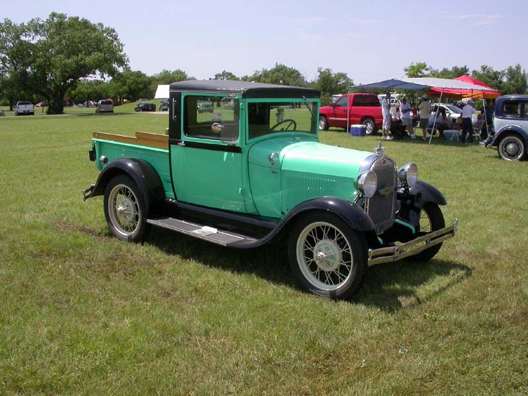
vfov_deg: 37.7
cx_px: 264
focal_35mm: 38
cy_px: 198
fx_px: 580
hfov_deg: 49.0
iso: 100
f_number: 7.5
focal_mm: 7.85
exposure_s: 1/298
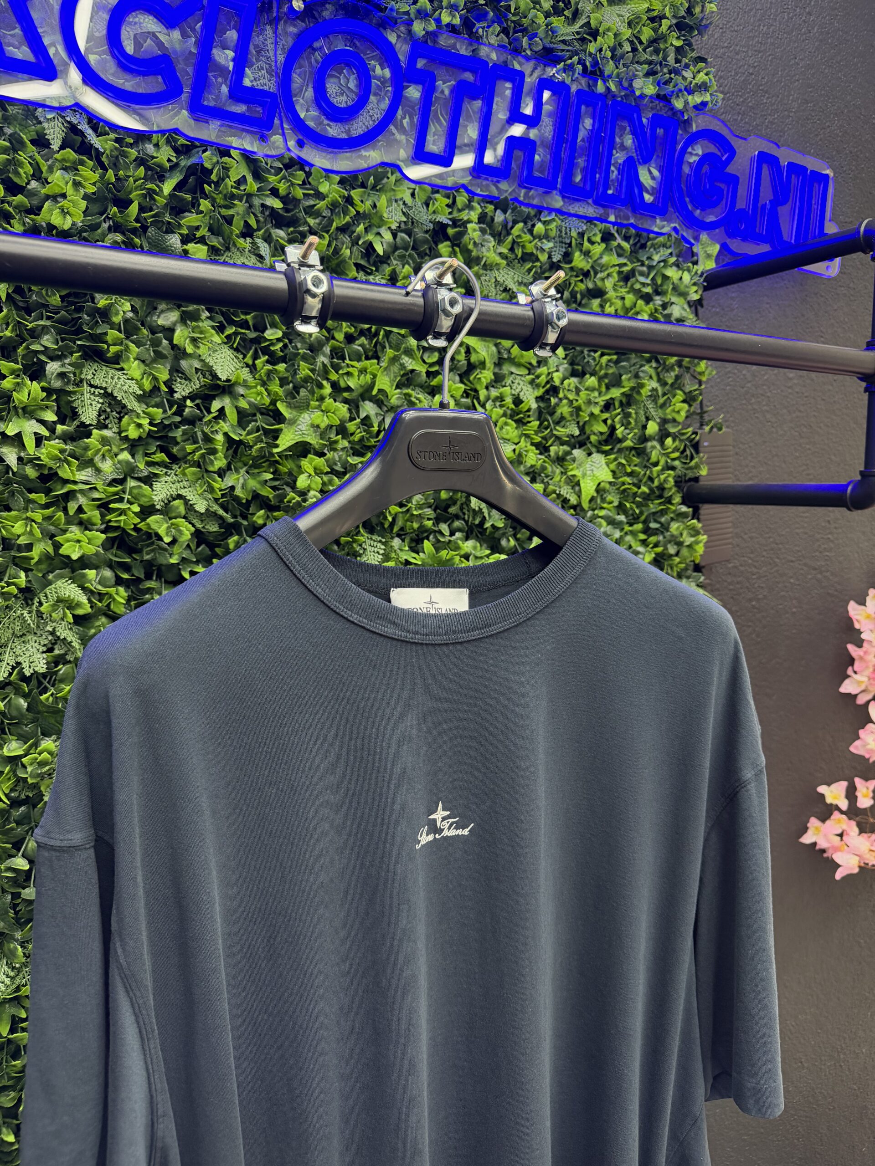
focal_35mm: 24
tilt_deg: -6.3
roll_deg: -0.1
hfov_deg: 56.8
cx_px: 438
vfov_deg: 71.6
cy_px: 583
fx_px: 809
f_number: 1.78
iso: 250
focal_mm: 6.76
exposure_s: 1/50
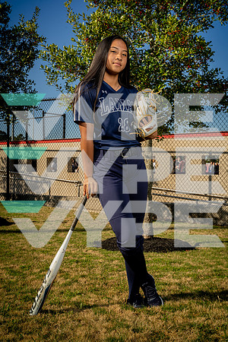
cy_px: 171
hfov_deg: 28.6
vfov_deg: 41.9
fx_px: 446
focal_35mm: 47
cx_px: 114
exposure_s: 1/250
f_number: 10
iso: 125
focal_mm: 47
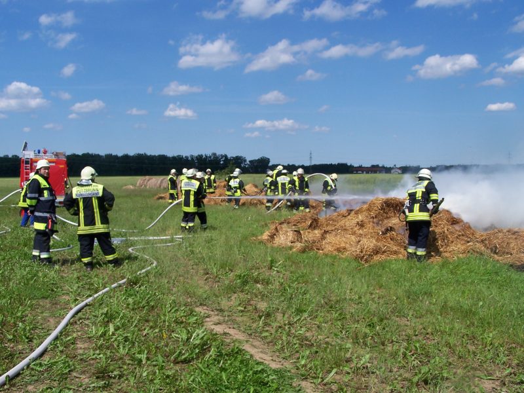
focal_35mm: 40
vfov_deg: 36.0
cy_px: 196
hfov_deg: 46.8
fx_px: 606
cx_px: 262
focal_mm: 6.7
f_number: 5.6
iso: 80
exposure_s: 1/500
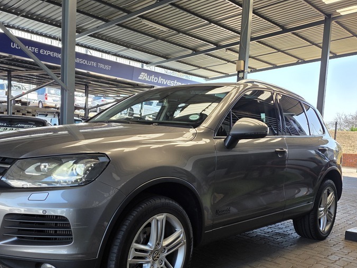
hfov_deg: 52.3
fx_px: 361
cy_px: 175
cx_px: 144
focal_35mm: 35
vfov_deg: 40.3
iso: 40
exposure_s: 1/180
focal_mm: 6.25
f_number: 1.7
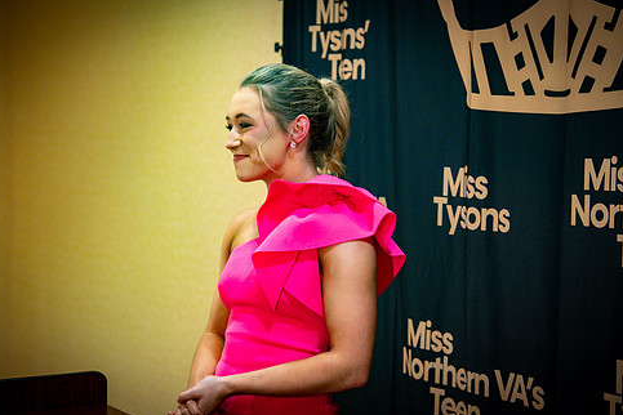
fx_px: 1454
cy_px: 208
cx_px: 298
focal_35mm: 84
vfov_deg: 16.3
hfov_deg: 24.2
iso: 800
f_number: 2.8
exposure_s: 1/125
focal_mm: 70
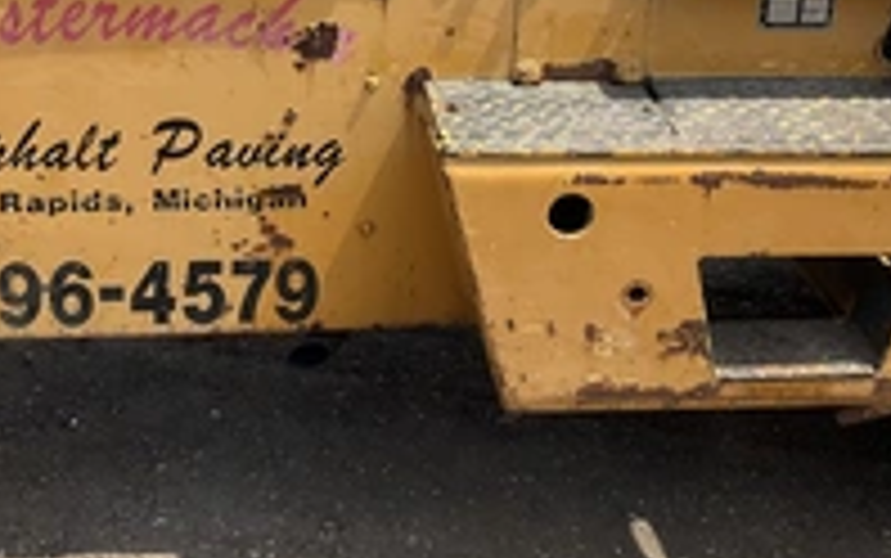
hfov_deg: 32.9
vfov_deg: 20.3
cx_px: 414
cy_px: 4
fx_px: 1506
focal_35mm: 62
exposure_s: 1/883
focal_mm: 3
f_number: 1.8
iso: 25
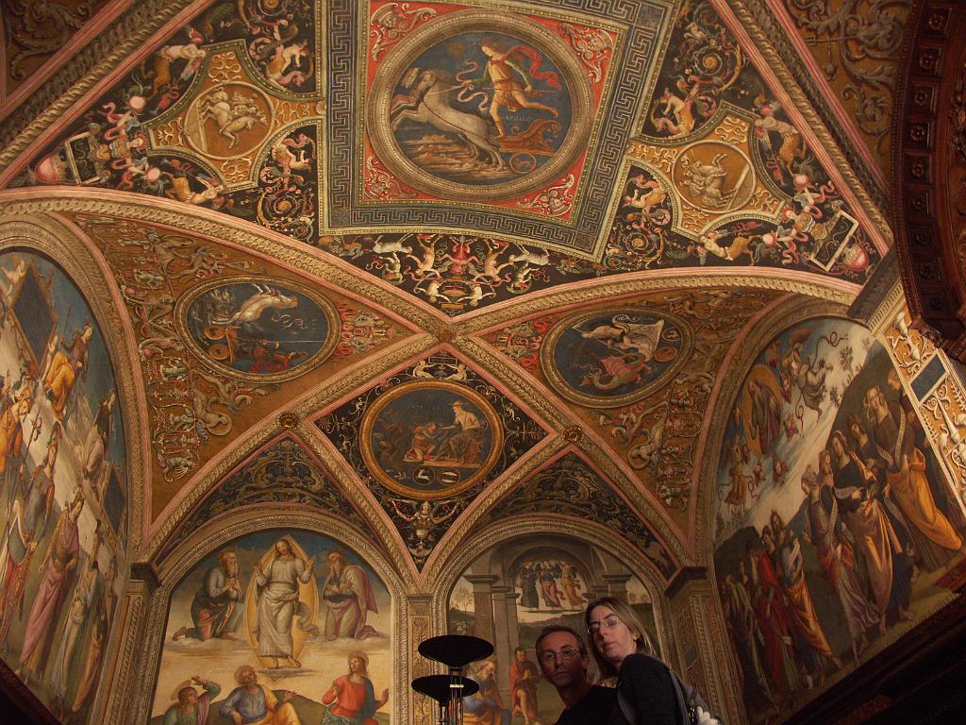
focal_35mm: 30
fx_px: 837
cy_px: 362
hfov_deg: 60.0
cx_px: 483
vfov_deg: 46.8
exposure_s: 1/10
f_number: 2.8
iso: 160
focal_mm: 7.66
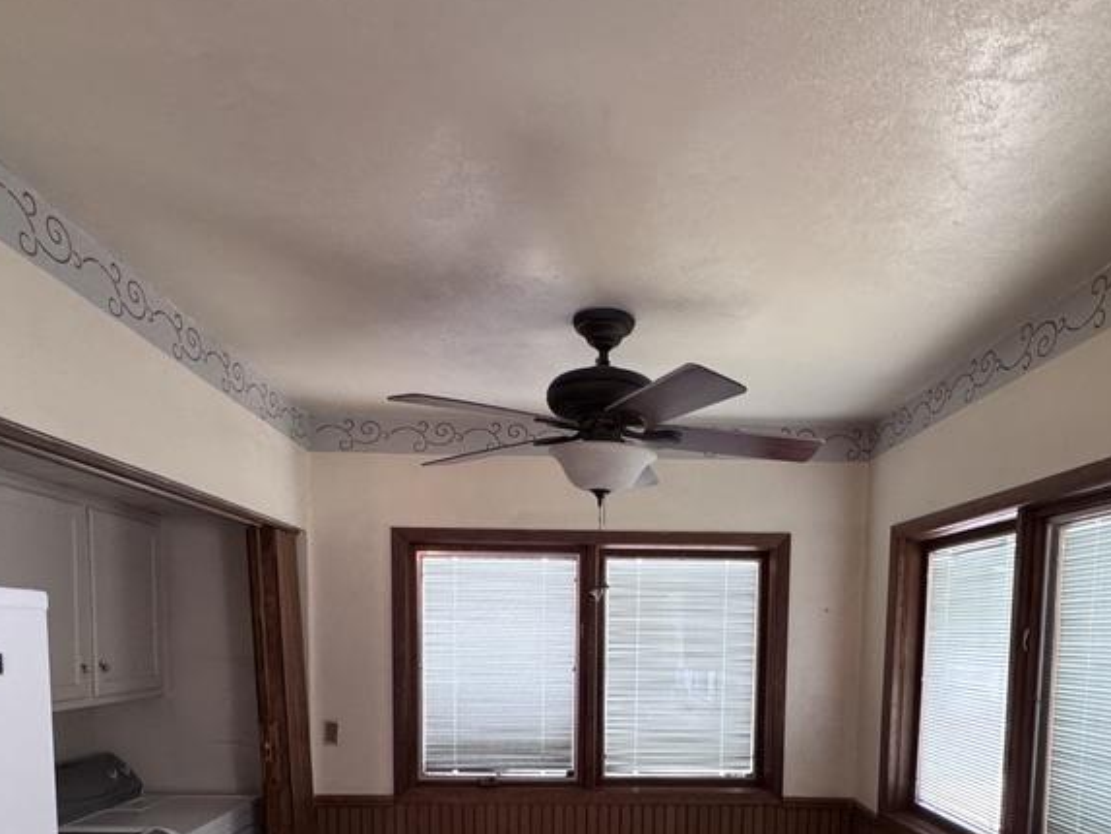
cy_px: 700
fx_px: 803
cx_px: 595
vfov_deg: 50.6
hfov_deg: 69.3
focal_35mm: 25
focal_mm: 2.22
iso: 320
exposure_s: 1/60
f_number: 2.2
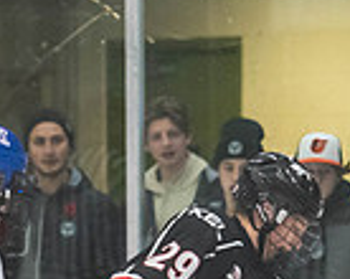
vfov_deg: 2.4
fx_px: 6579
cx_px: 96
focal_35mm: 636
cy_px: 490
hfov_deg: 3.0
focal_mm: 105
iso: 1800
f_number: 2.8
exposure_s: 1/640
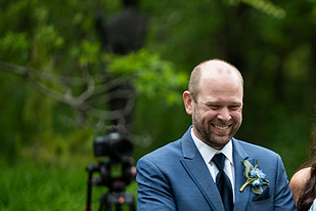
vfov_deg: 3.7
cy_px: 176
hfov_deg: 5.5
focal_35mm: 376
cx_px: 276
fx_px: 3300
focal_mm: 200
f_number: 2.8
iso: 320
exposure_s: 1/160
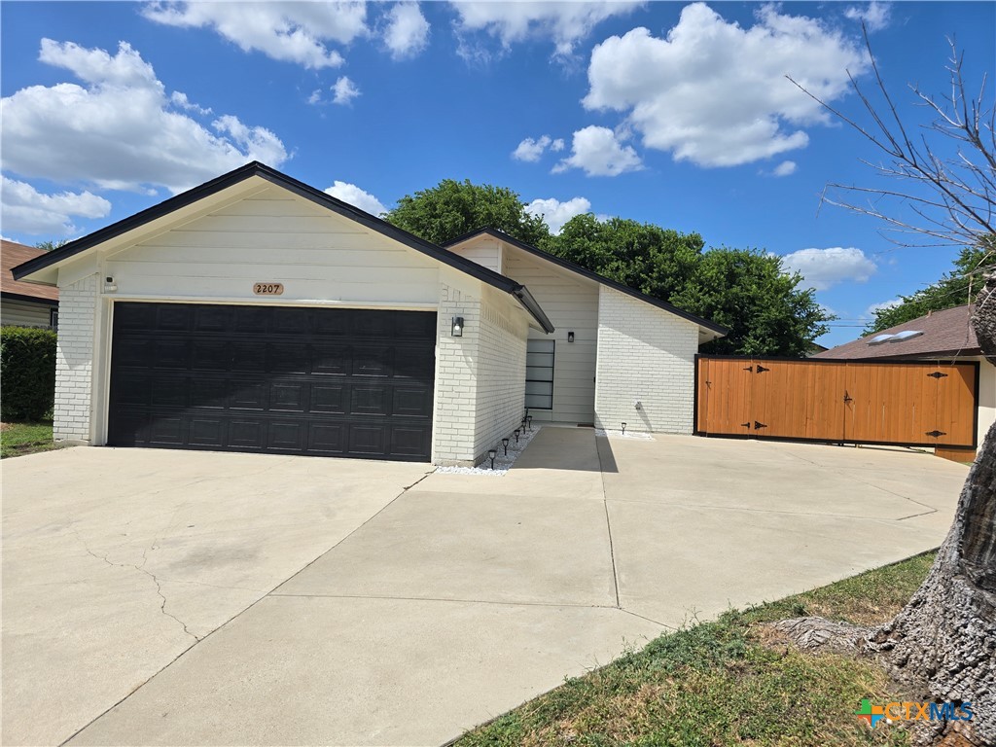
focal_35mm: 23
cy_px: 374
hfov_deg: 73.9
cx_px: 498
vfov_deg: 58.9
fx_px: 662
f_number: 1.7
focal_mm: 6.3
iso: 12
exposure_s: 1/1300
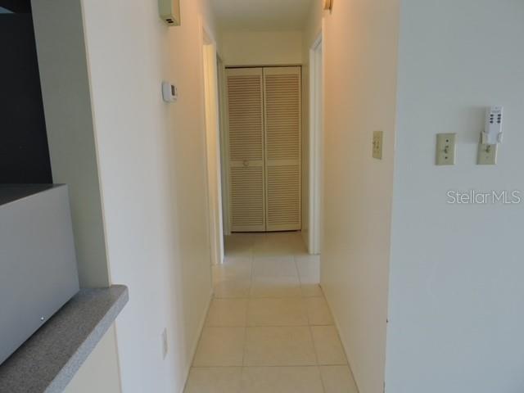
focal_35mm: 24
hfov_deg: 71.6
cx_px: 262
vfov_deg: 56.8
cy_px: 196
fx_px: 363
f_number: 3.3
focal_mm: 4.3
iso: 200
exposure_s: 1/30
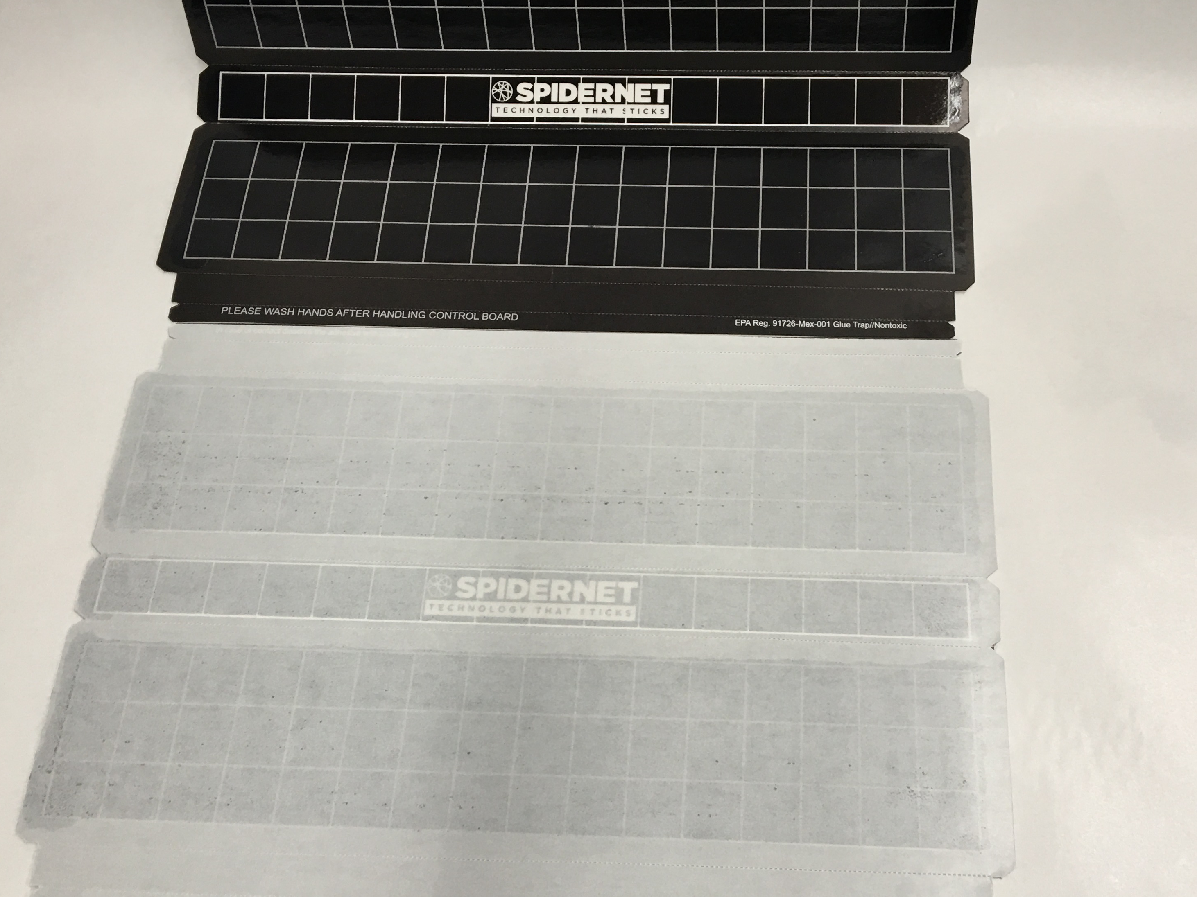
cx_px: 689
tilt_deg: -62.1
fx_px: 1383
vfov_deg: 35.9
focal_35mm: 40
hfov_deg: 46.6
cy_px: 413
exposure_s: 1/15
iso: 32
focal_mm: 4.15
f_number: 2.2
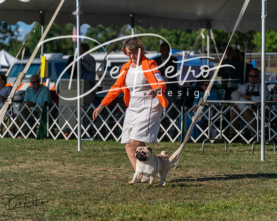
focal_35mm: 151
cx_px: 138
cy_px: 110
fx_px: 1237
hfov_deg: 12.8
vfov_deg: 10.2
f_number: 4.5
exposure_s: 1/1250
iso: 100
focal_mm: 134
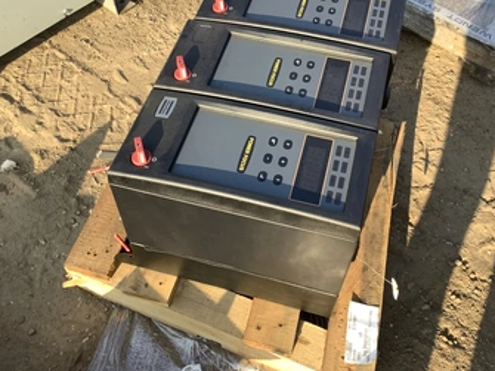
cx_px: 256
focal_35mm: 37
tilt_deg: -54.5
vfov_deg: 38.6
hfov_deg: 50.1
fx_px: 529
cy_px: 161
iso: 25
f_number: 2.4
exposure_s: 1/278
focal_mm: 3.3
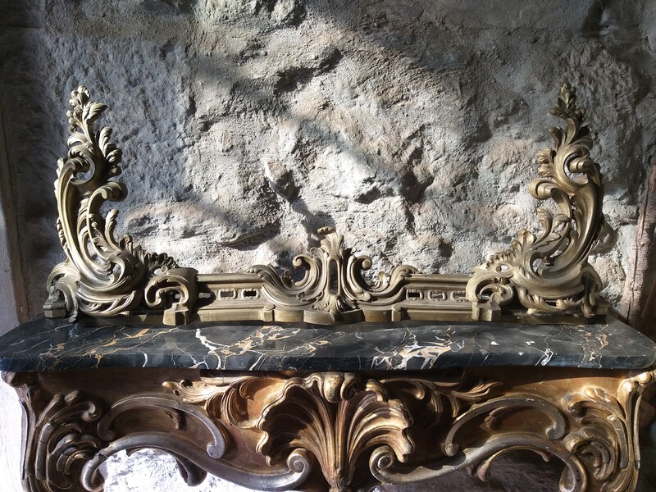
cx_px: 328
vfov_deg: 53.1
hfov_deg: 67.3
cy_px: 246
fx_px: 493
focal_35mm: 26
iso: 40
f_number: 1.7
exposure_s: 1/201
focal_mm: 3.93
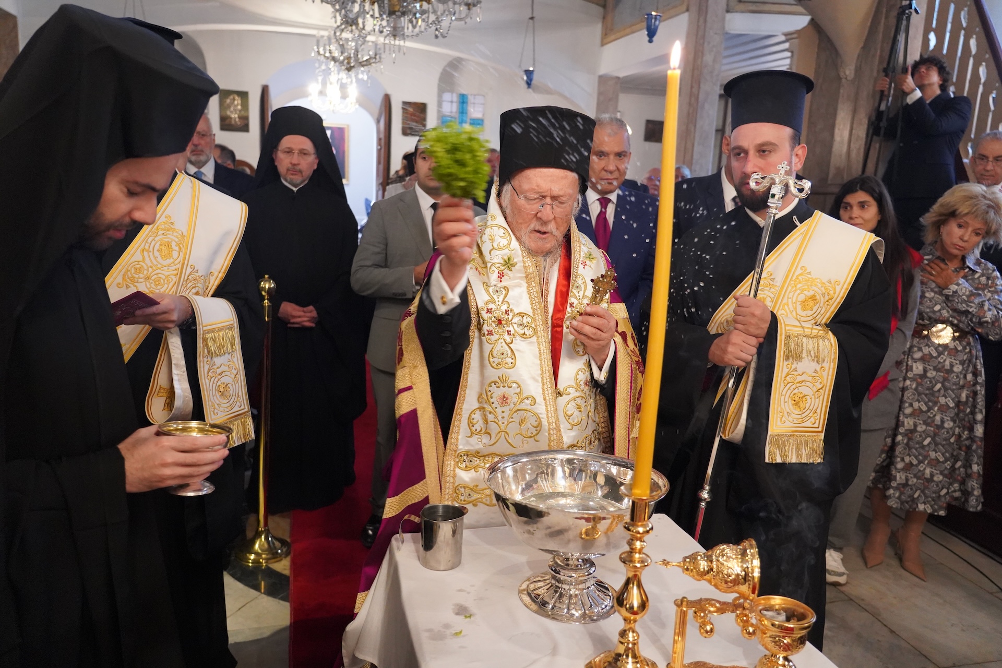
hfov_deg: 69.4
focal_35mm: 26
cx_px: 501
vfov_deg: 49.6
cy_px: 334
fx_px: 724
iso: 8000
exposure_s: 1/160
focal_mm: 26
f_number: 4
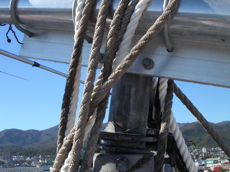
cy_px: 86
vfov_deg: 37.7
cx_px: 115
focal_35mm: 38
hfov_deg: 49.0
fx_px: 252
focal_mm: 7.8
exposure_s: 1/250
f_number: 8
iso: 100
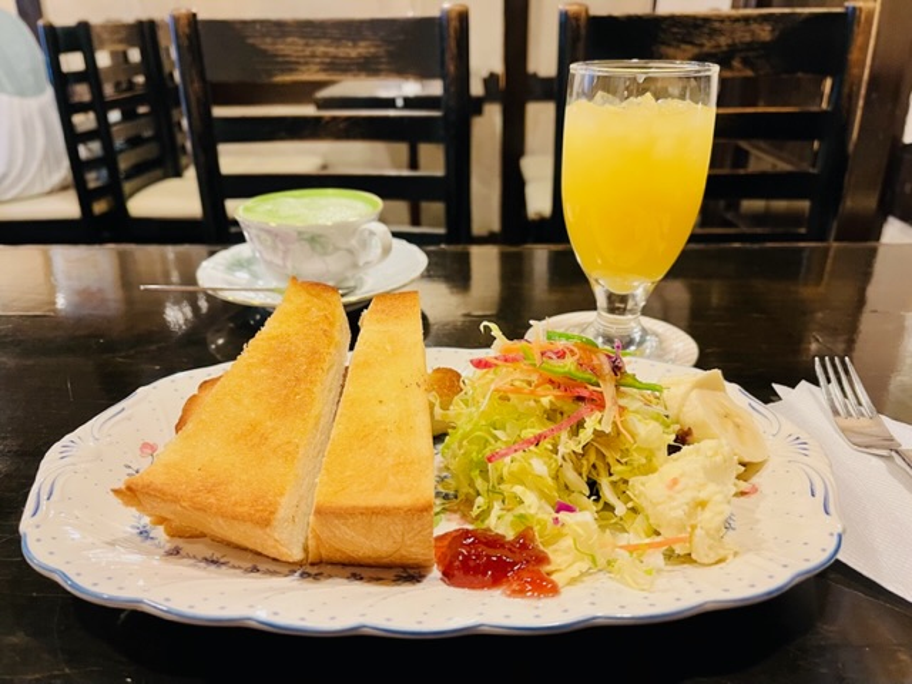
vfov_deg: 53.1
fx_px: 685
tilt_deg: -24.7
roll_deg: +1.4
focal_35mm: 26
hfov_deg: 67.3
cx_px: 456
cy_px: 342
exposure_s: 1/50
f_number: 1.6
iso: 320
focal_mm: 5.1
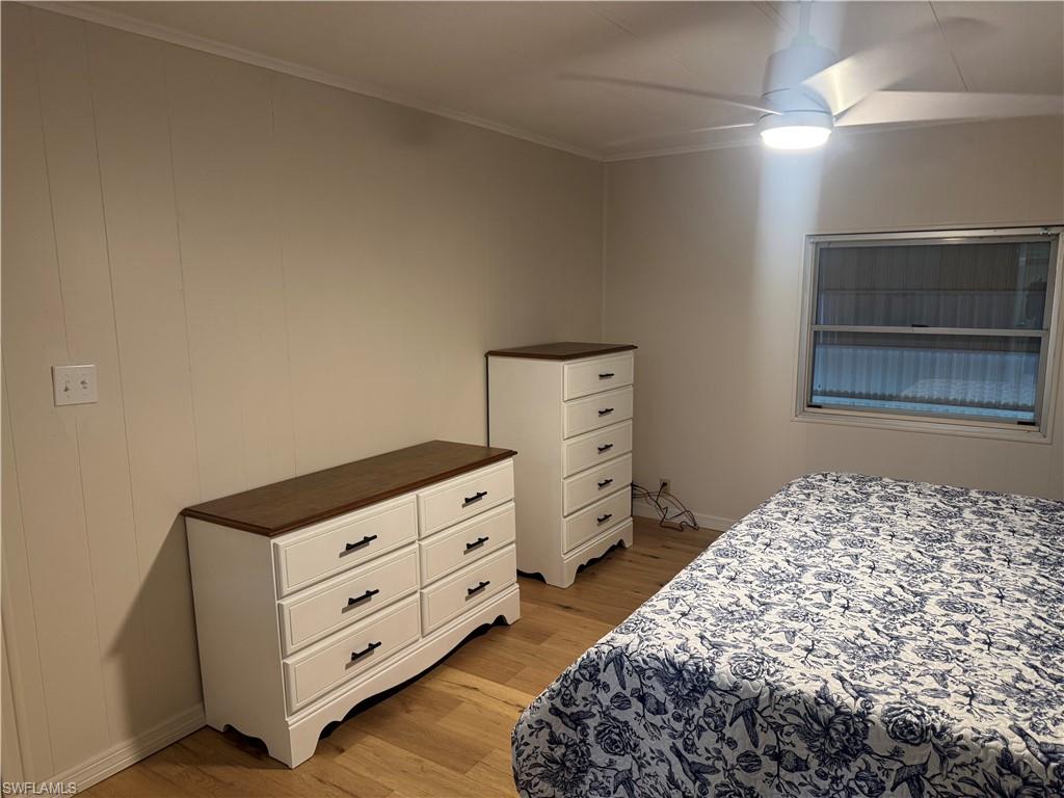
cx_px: 532
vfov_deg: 56.8
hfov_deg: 71.6
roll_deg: +0.6
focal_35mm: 24
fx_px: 738
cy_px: 399
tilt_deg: -10.1
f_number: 1.78
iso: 200
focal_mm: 6.76
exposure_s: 1/60
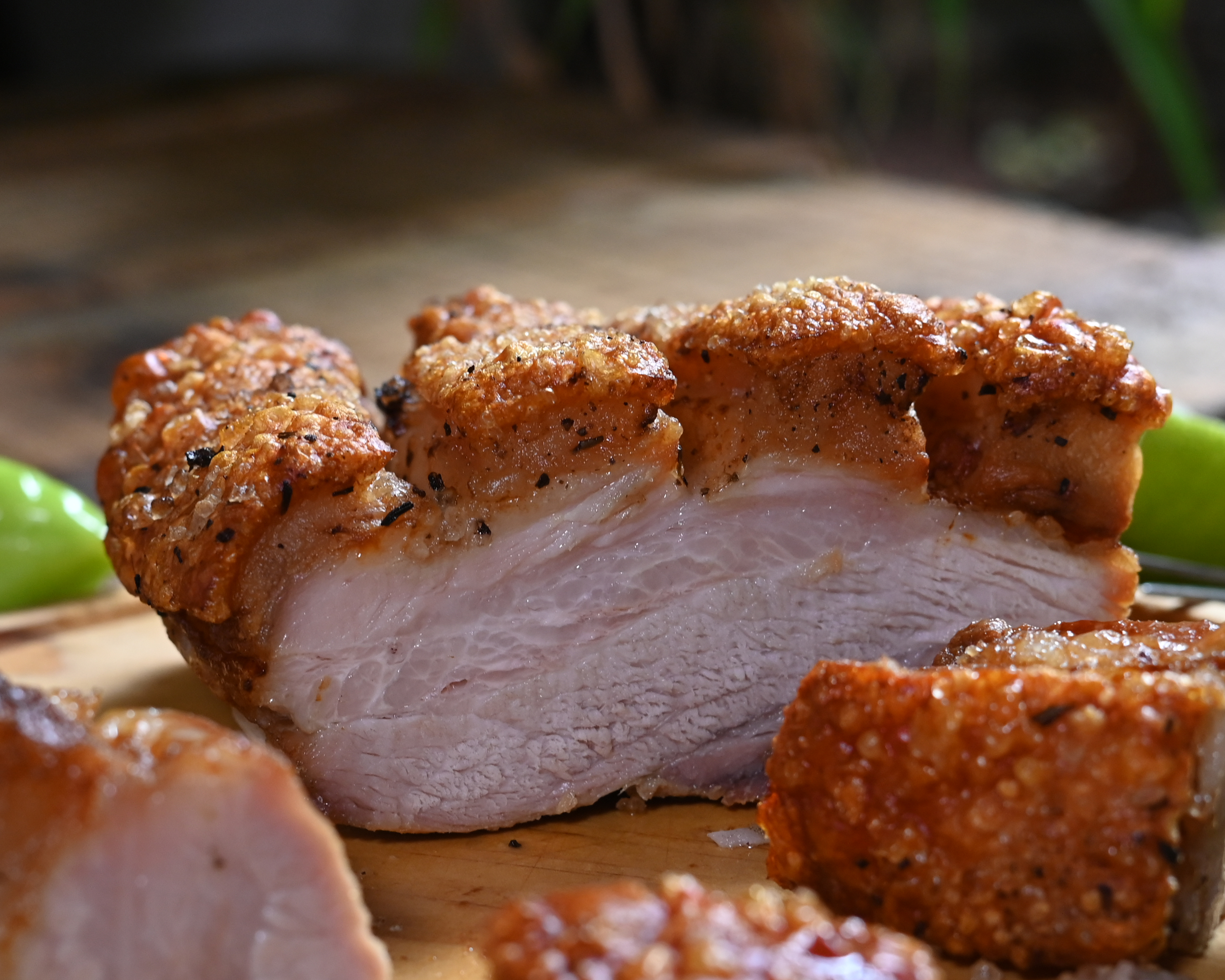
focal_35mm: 52
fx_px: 1885
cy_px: 544
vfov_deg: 29.1
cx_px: 401
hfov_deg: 35.6
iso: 1000
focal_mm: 40
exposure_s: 1/125
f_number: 4.5
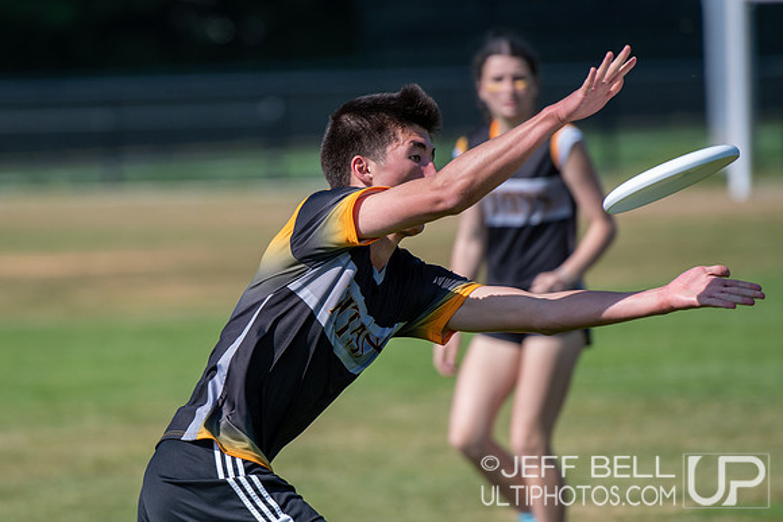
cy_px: 286
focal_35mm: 392
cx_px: 272
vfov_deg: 3.5
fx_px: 8523
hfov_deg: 5.3
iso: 140
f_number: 3.2
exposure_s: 1/1600
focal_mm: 200
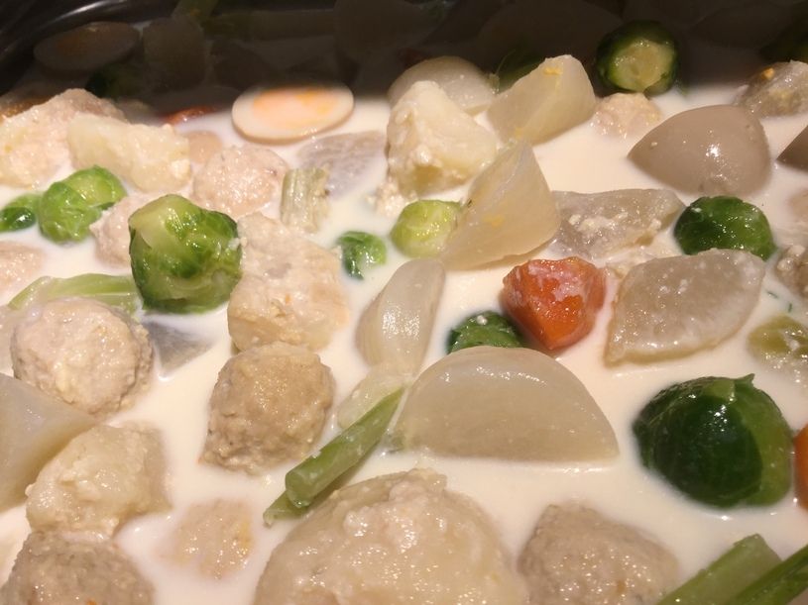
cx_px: 404
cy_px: 302
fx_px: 723
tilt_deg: -44.8
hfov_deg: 58.4
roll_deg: +4.1
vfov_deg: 45.4
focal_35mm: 31
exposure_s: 1/120
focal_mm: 3.3
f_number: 2.4
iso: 40
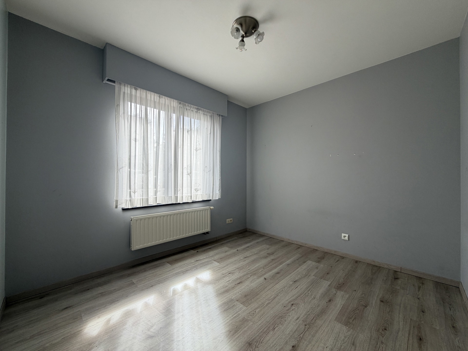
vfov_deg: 85.7
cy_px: 176
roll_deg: +0.1
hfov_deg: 102.1
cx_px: 234
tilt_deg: +0.9
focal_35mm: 14
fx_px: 189
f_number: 2.2
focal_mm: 2.22
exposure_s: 1/127
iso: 40
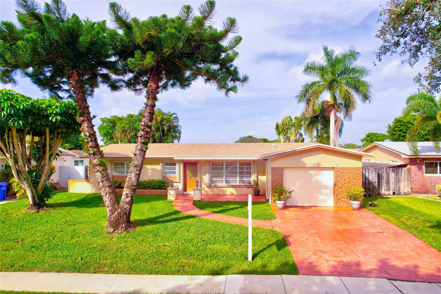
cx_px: 220
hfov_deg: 78.6
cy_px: 147
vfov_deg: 57.2
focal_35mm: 22
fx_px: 269
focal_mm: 8.4
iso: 100
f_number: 2.8
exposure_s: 1/1600
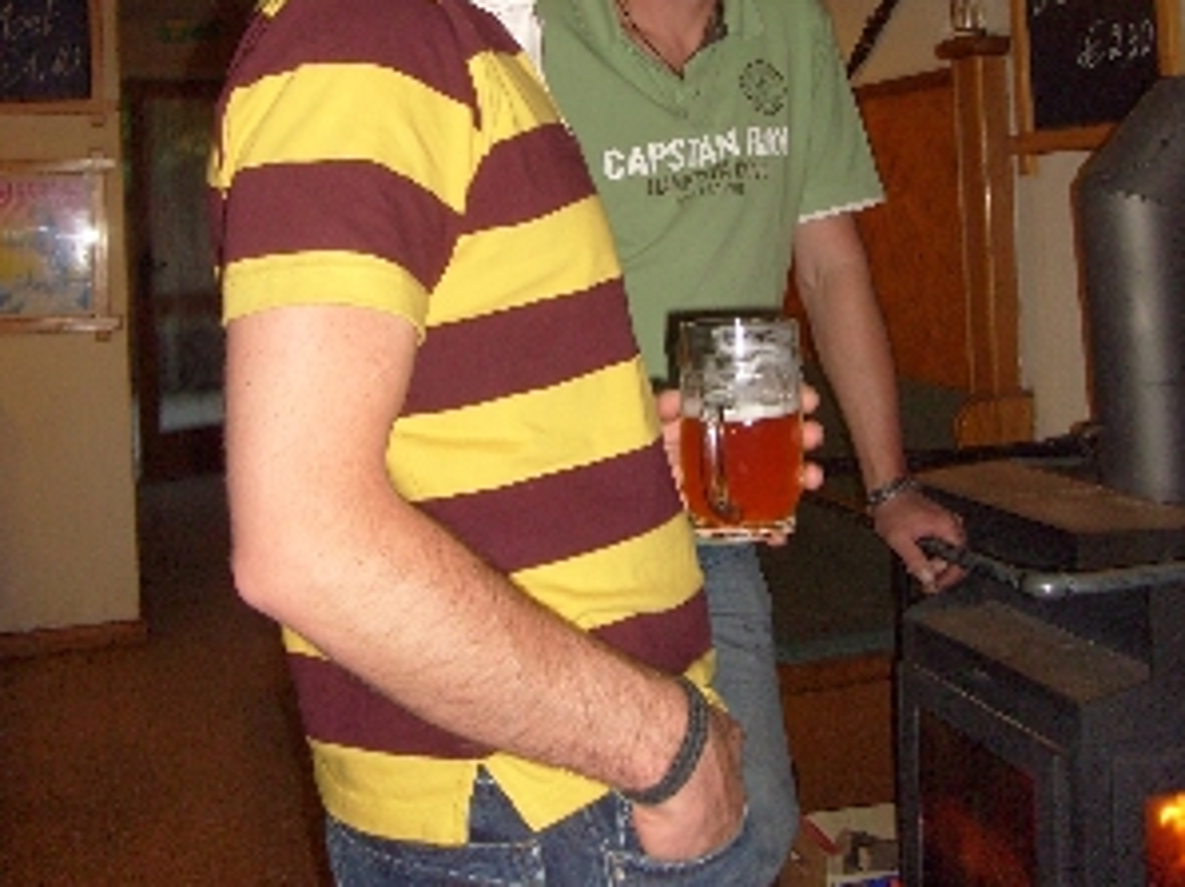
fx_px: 1608
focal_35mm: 47
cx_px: 592
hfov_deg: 40.5
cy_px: 131
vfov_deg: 29.8
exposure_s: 1/45
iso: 100
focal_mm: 5.8
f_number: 2.8
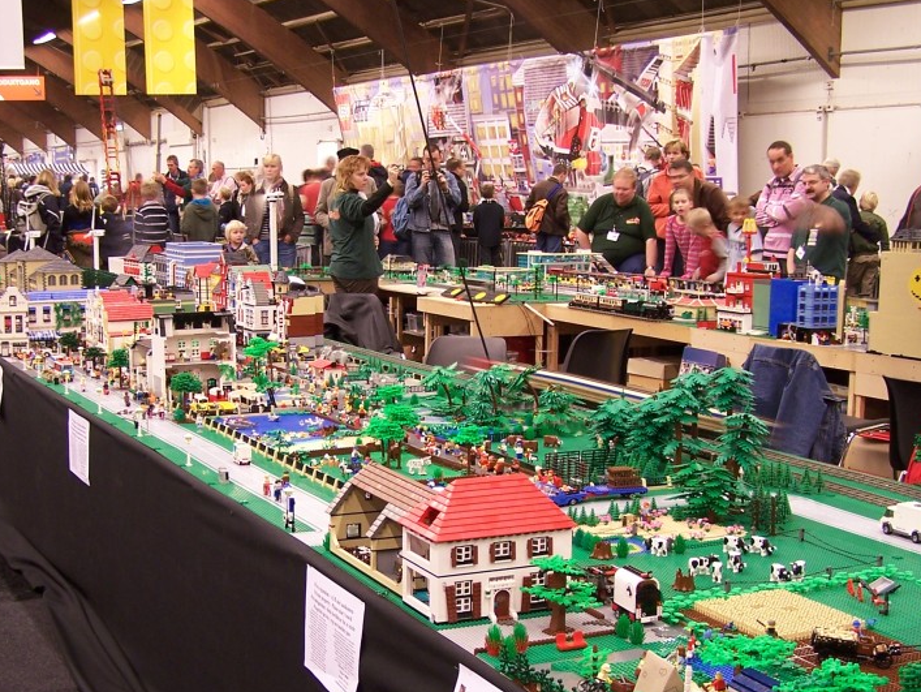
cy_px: 476
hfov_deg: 34.8
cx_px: 390
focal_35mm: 55
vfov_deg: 26.4
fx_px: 1464
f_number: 2.8
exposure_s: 1/2
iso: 80
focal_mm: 6.3
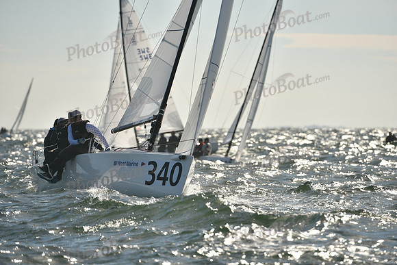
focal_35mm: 400
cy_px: 132
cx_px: 198
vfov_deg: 3.4
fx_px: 4412
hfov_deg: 5.2
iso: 250
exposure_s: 1/2000
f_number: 6.3
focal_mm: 400
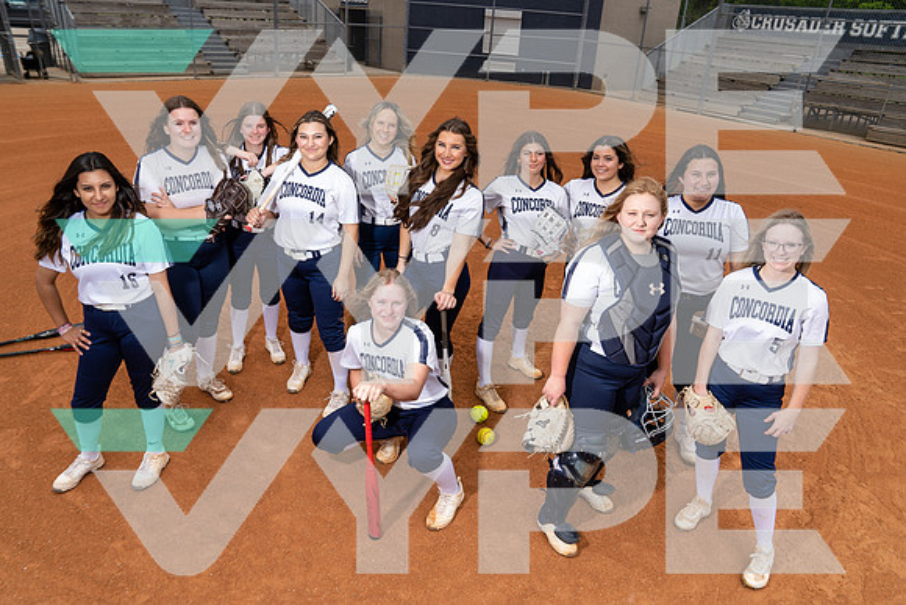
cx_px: 453
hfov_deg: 73.7
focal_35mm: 24
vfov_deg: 53.2
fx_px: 604
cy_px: 302
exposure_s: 1/250
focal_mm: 24
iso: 100
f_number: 6.3
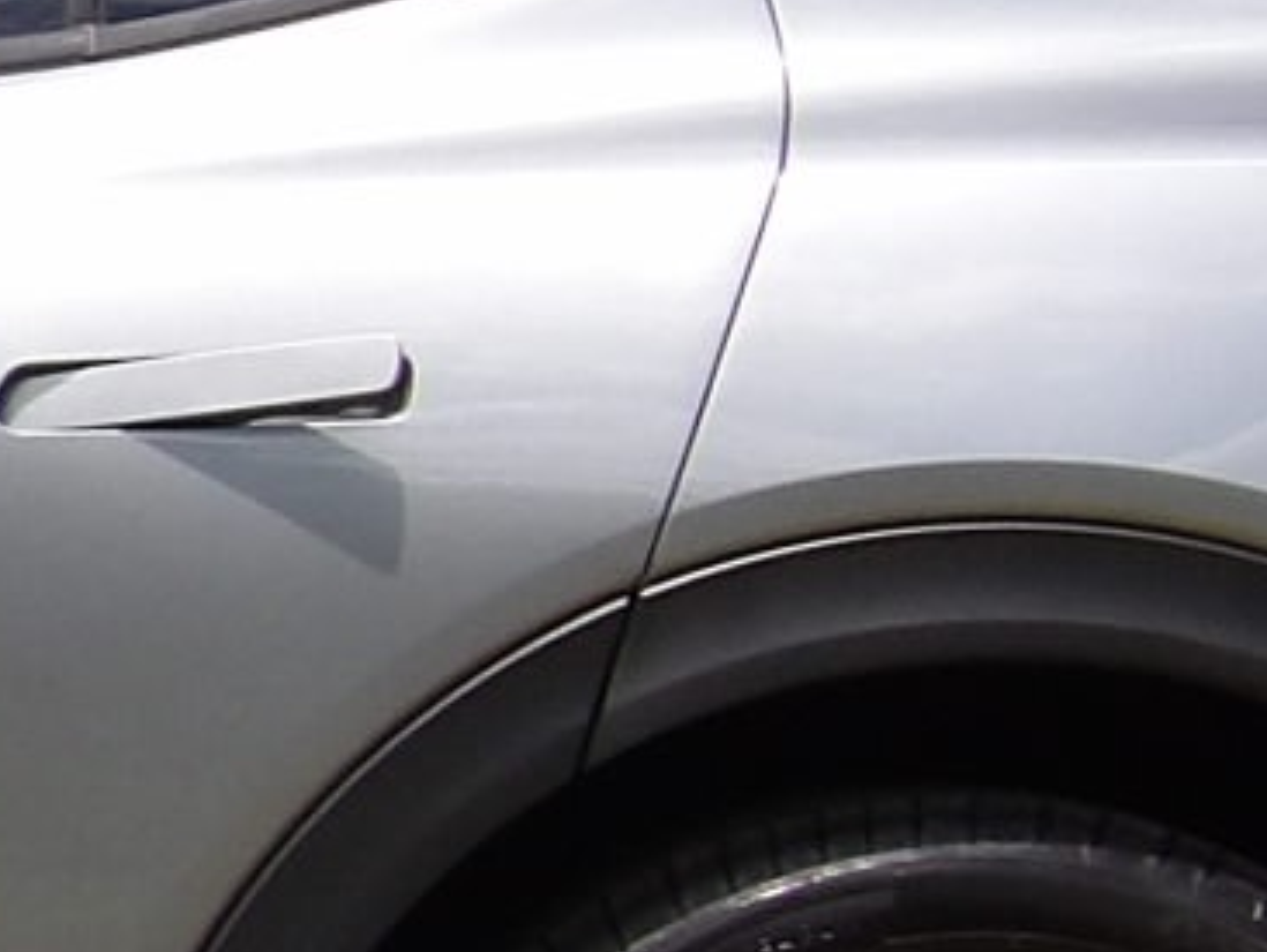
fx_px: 10109
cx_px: -1710
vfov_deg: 5.4
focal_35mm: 276
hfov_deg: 6.8
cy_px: 744
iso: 100
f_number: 3.7
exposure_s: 1/696
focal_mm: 7
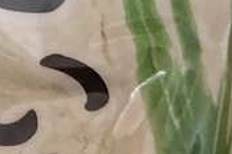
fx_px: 1287
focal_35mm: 200
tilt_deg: -78.3
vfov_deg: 6.8
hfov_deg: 8.2
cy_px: 58
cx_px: -537
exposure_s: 1/60
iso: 250
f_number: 1.8
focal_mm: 3.99
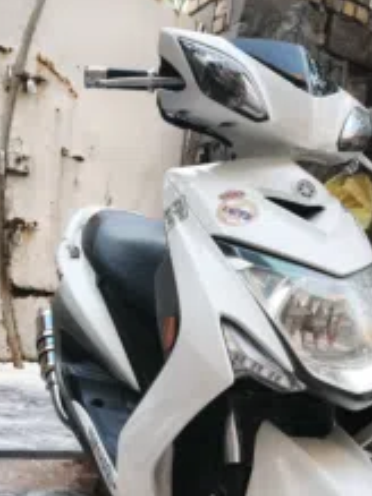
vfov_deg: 42.5
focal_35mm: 42
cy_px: 408
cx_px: 159
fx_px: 602
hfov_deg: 34.3
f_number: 1.62
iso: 160
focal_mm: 6.45
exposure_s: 1/99.9
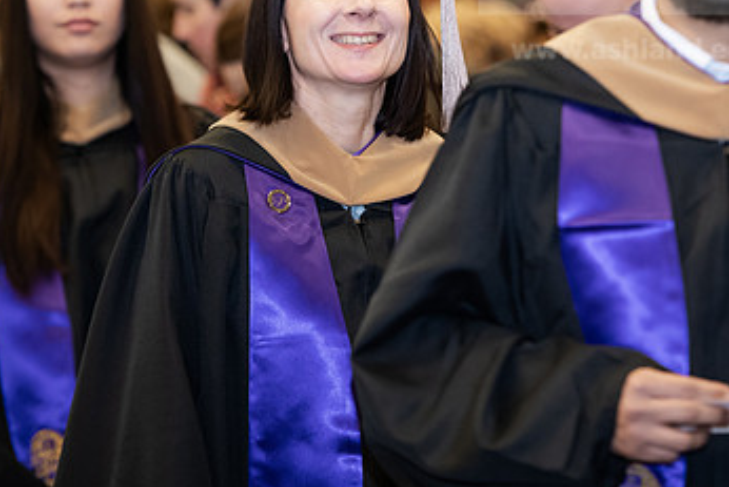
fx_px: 4760
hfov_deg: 8.8
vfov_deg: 5.8
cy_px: 94
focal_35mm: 235
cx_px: 415
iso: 2000
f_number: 3.2
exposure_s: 1/200
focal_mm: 140
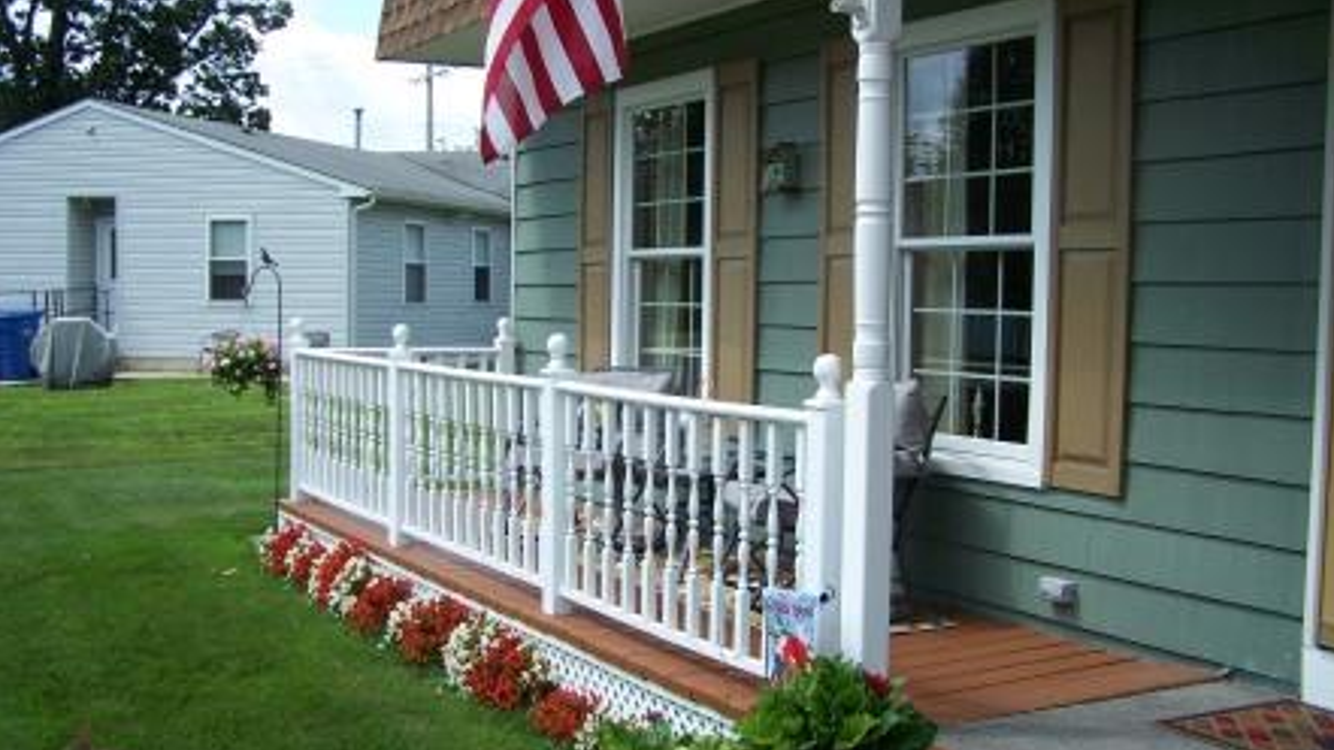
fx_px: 1486
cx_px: 670
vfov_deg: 28.3
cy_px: 396
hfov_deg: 48.4
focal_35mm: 42
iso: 80
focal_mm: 6.3
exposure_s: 1/640
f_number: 2.8
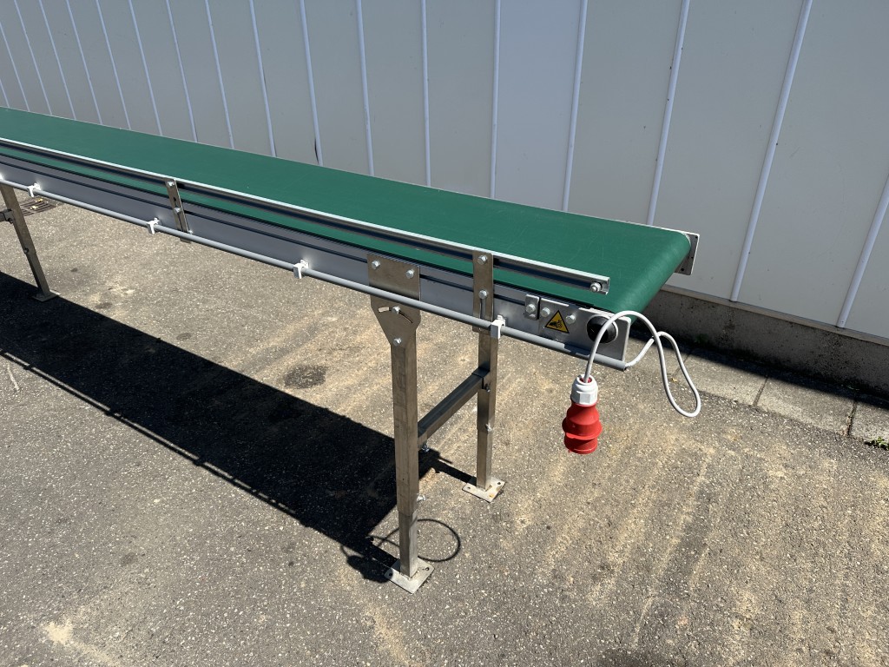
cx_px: 444
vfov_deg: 56.8
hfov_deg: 71.6
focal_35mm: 24
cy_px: 334
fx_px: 616
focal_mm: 6.86
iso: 80
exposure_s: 1/2882
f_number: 1.78
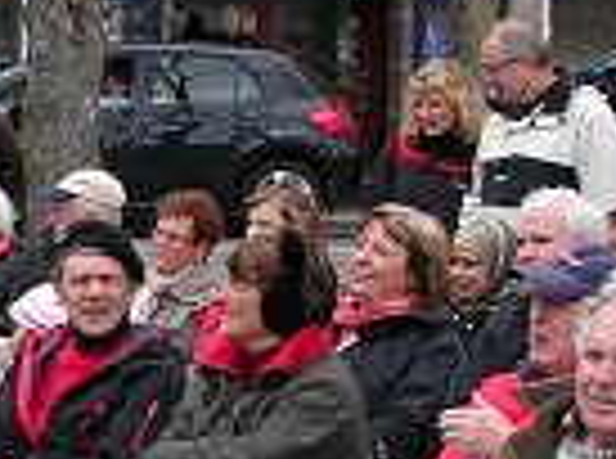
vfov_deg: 6.6
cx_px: -351
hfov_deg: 8.6
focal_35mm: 224
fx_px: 3976
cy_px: 324
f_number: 3.4
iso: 50
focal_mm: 9.1
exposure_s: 1/245
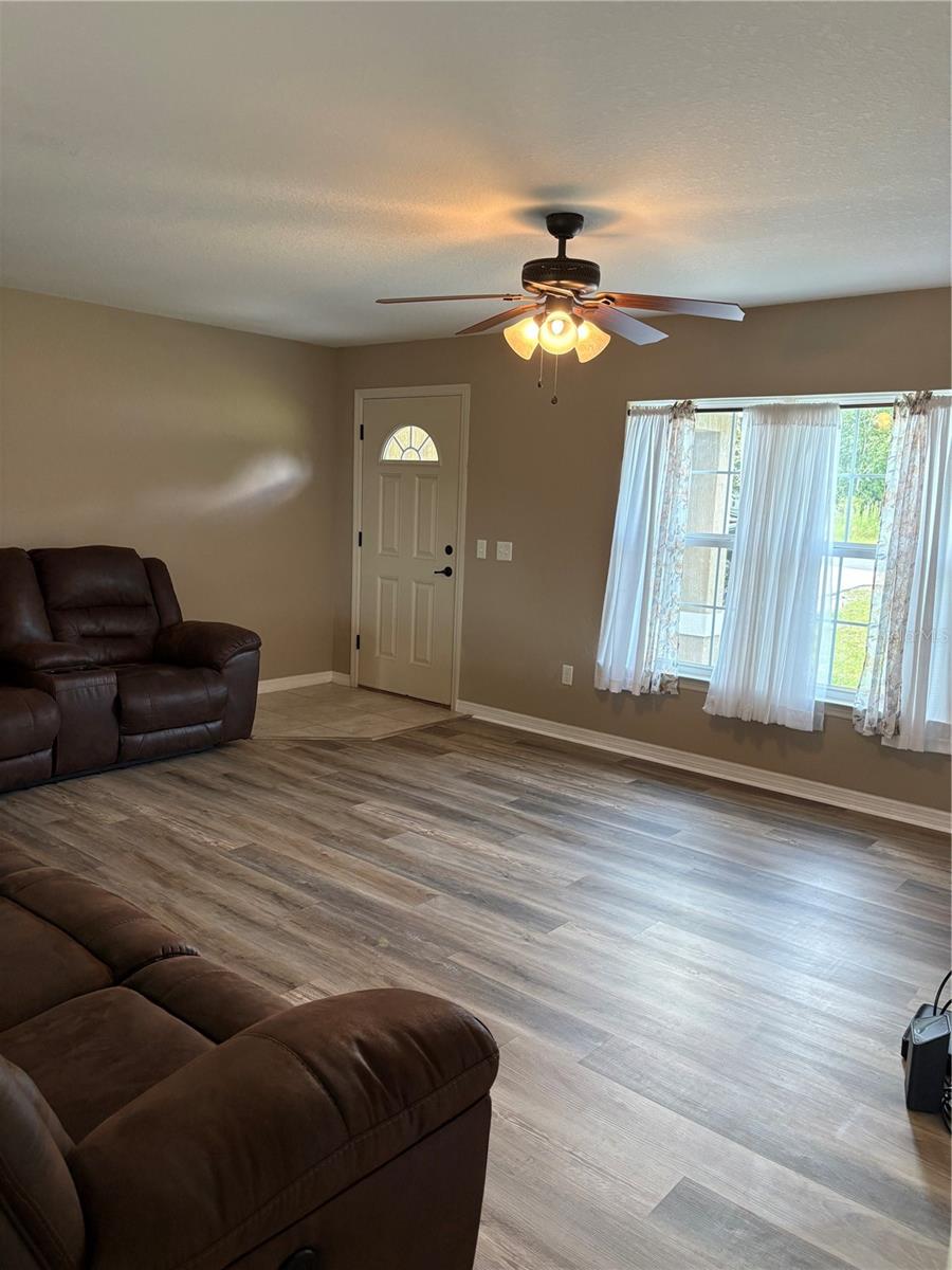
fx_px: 953
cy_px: 635
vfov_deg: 67.3
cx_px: 476
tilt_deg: -7.3
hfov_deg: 53.1
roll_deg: -2.4
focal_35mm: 26
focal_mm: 5.96
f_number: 1.6
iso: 160
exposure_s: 1/60
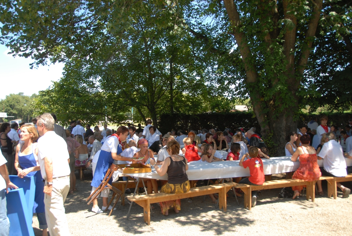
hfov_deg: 57.2
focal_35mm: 33
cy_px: 118
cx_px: 176
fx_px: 323
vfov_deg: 40.1
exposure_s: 1/350
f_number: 3.8
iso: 180
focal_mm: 22
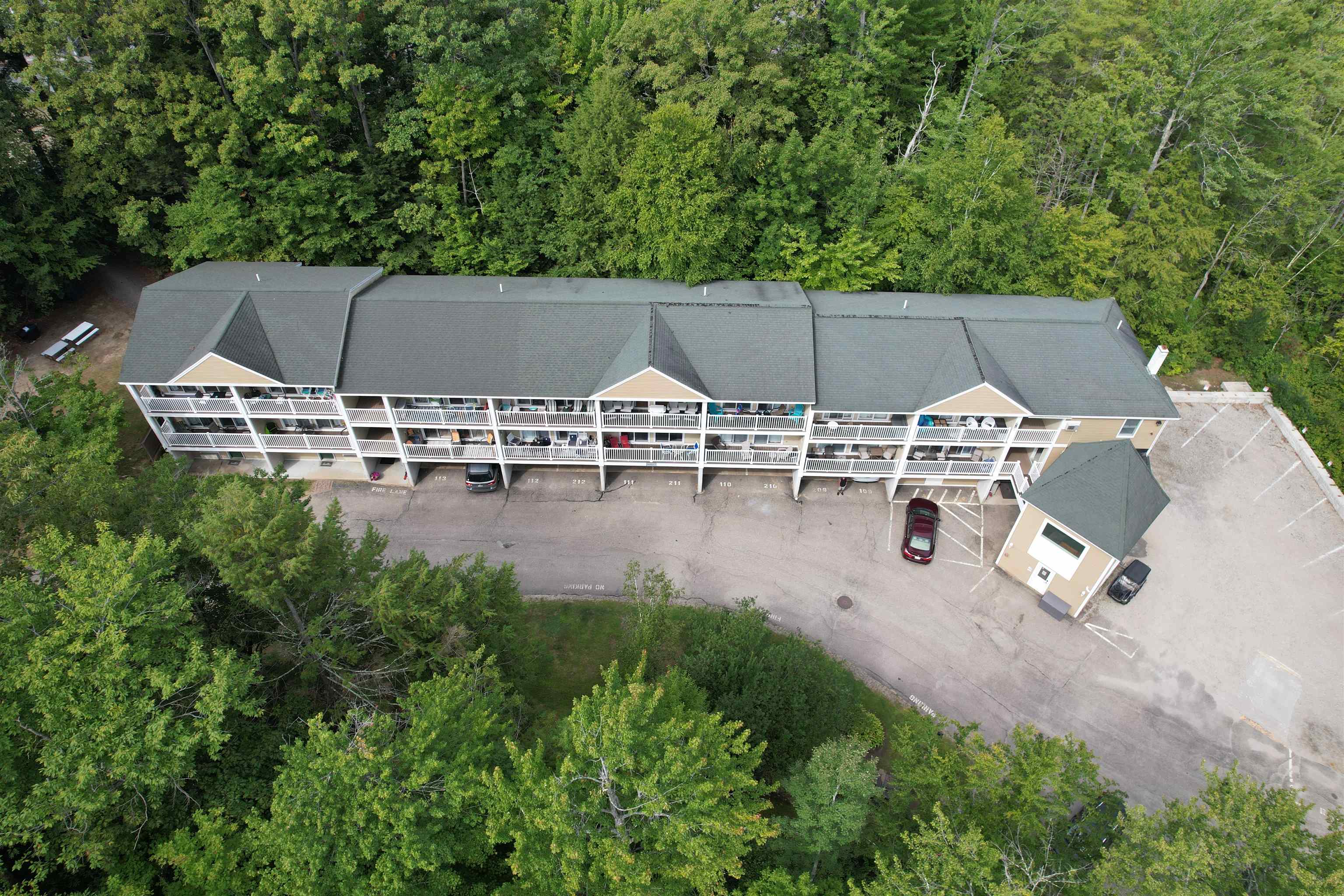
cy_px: 448
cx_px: 672
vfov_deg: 57.2
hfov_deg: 78.6
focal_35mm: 22
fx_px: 821
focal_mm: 8.38
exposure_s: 1/1000
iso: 110
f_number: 2.8
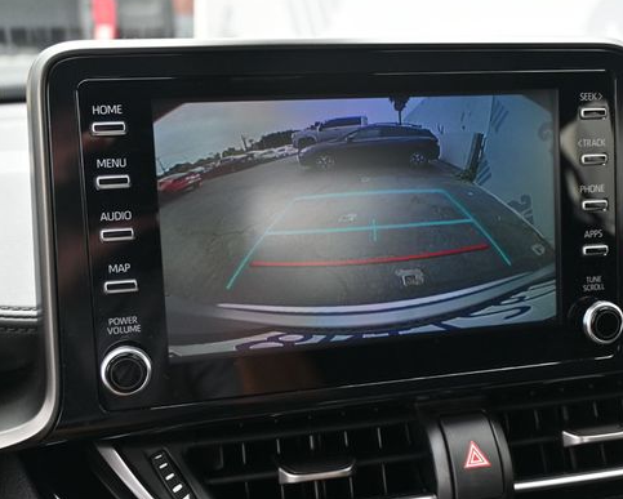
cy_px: 241
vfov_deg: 35.8
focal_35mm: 42
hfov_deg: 43.8
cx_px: 347
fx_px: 774
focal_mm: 22.5
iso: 400
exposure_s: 1/160
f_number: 4
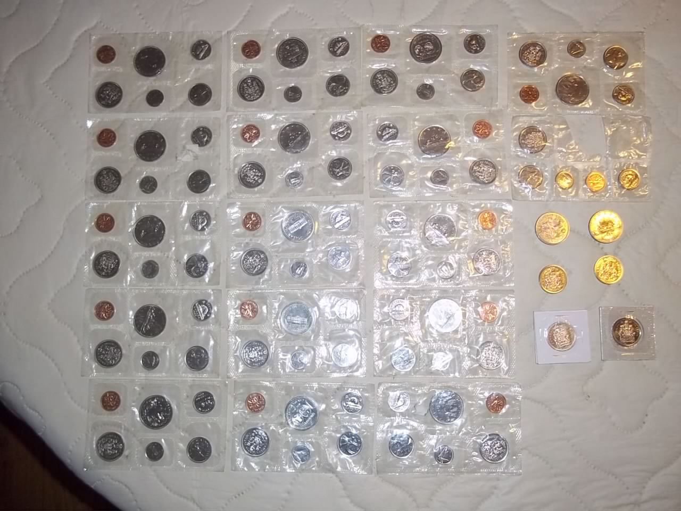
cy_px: 256
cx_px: 340
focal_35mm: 36
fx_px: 708
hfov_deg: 51.4
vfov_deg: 39.7
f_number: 3.1
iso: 160
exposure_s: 1/30
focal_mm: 6.5
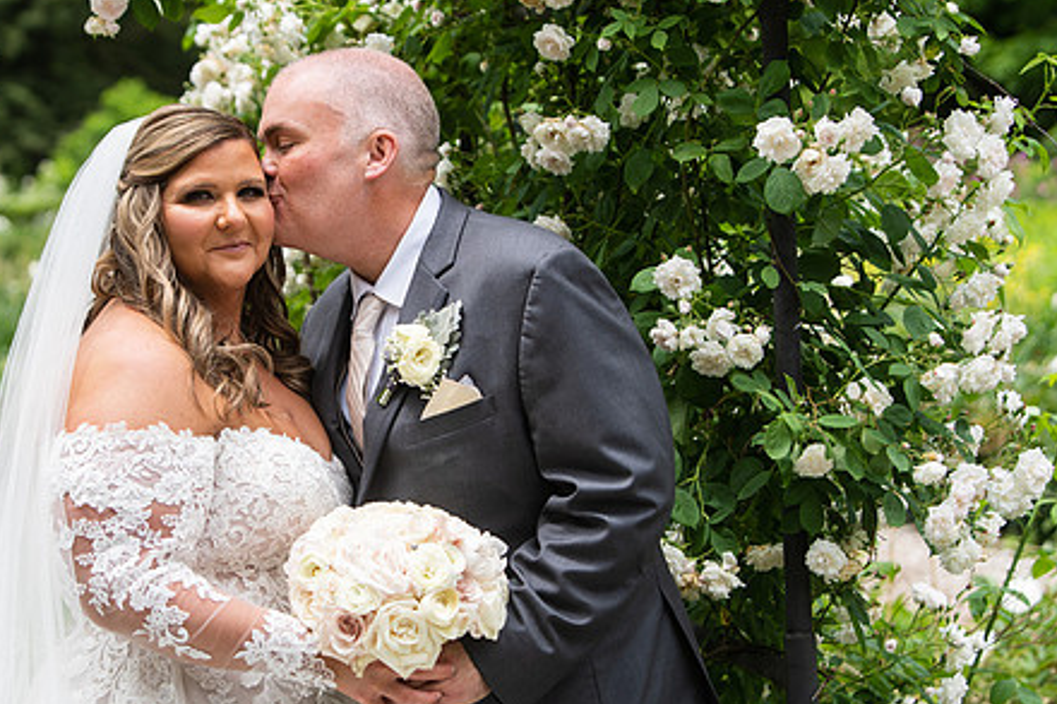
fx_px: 2906
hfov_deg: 20.6
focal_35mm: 99
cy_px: 354
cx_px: 392
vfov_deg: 13.8
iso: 200
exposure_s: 1/1000
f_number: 4
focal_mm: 75
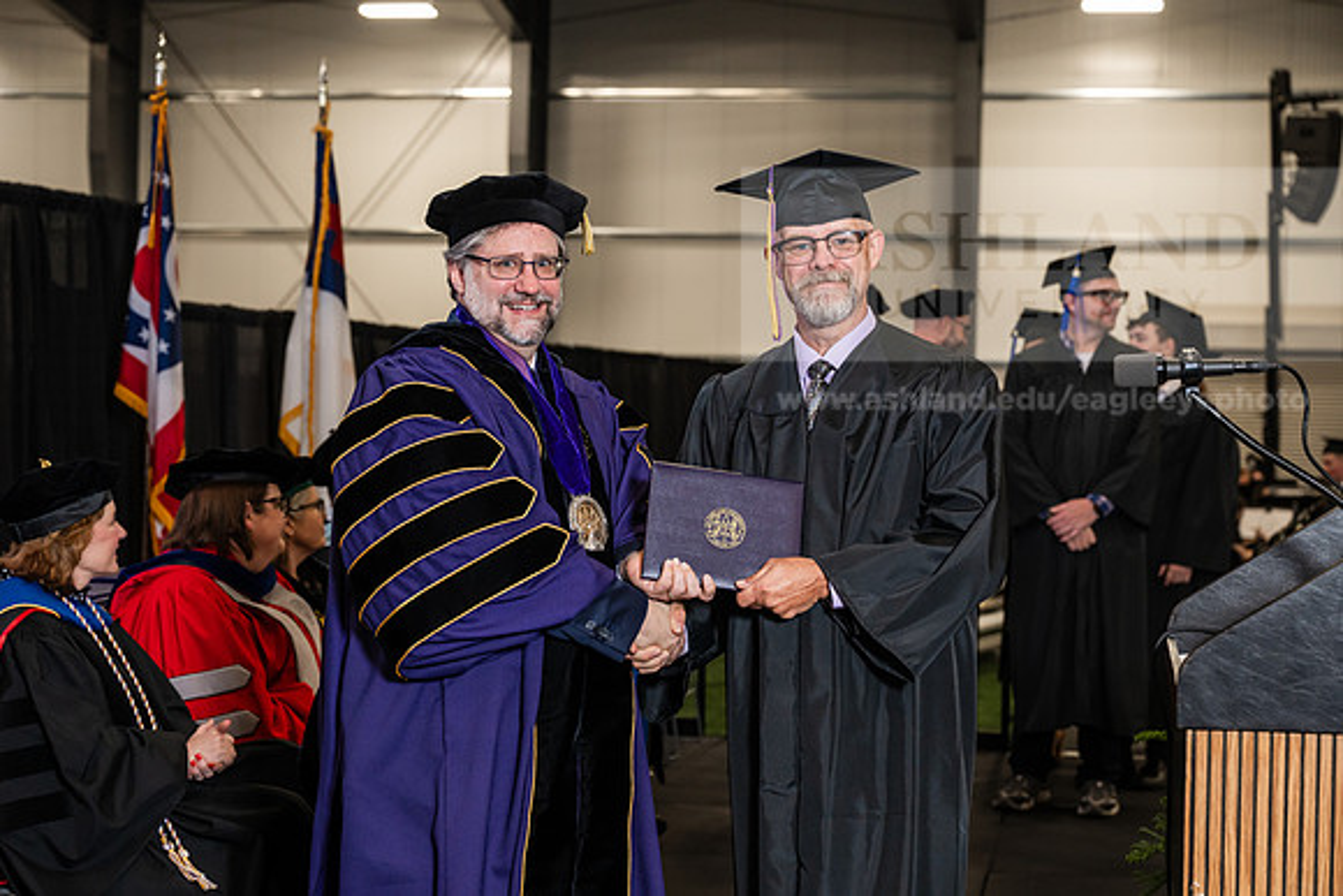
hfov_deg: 32.4
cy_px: 448
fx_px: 2313
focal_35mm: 62
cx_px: 672
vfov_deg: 21.9
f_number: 4.5
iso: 1250
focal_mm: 62
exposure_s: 1/200
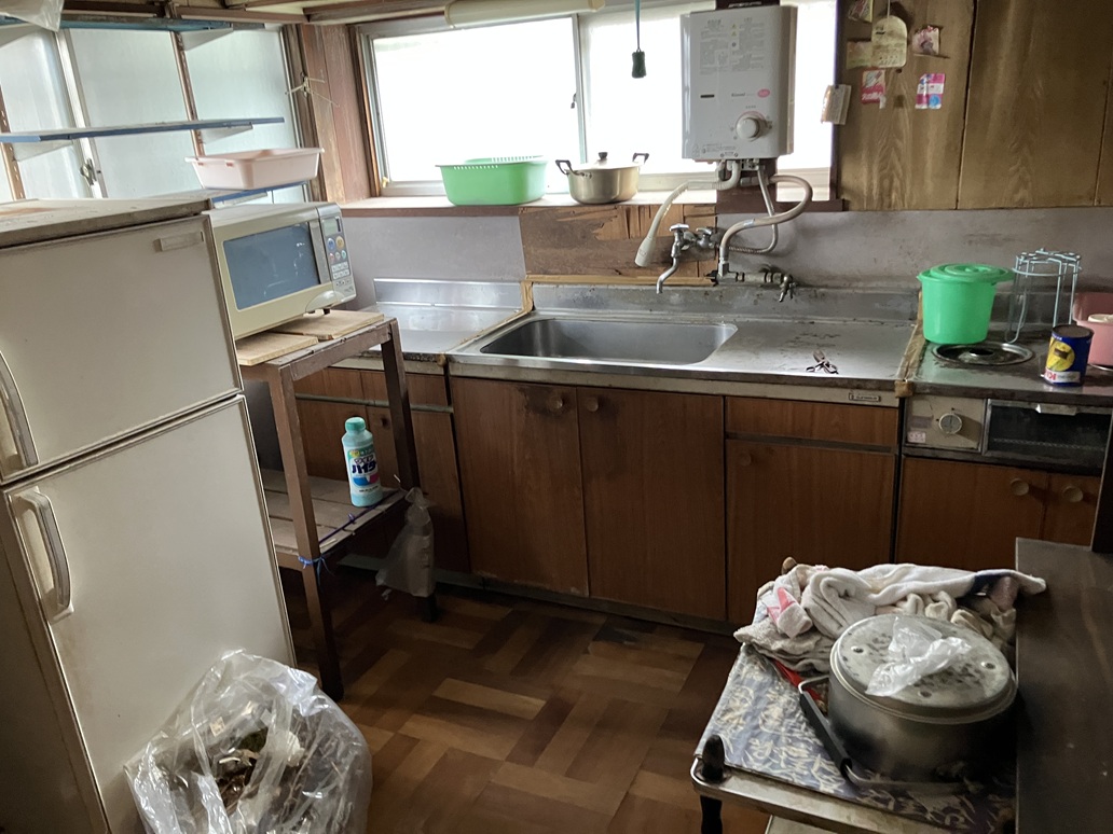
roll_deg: +4.0
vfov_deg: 49.7
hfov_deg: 63.4
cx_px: 556
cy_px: 417
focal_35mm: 28
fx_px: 900
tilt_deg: -20.4
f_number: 1.8
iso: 200
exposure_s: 1/60
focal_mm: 3.99
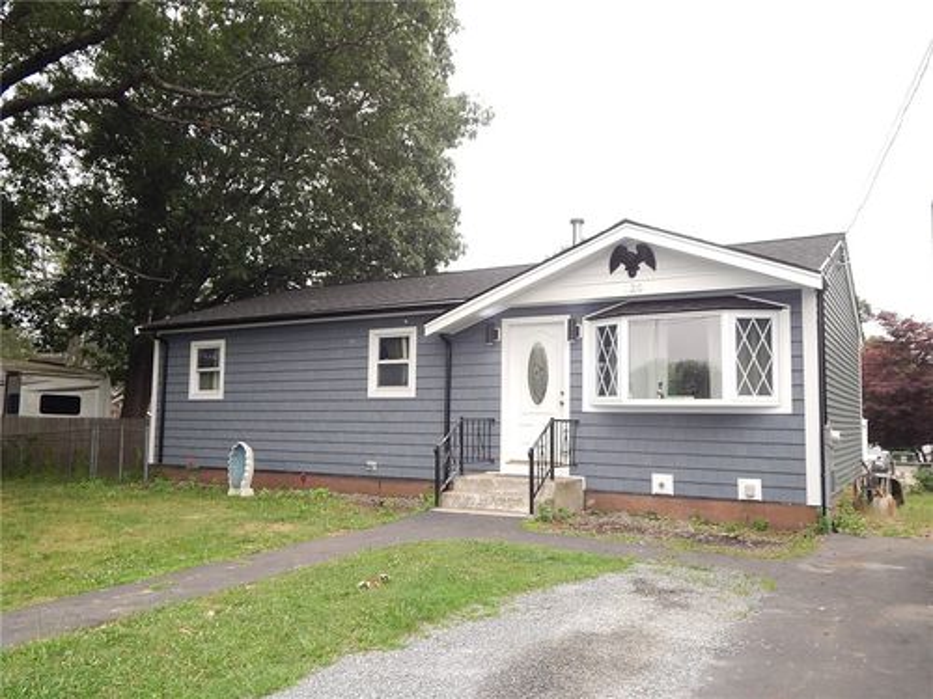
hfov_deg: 63.4
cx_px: 466
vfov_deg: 49.7
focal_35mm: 28
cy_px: 350
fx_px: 755
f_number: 3.2
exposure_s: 1/50
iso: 180
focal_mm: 5.1
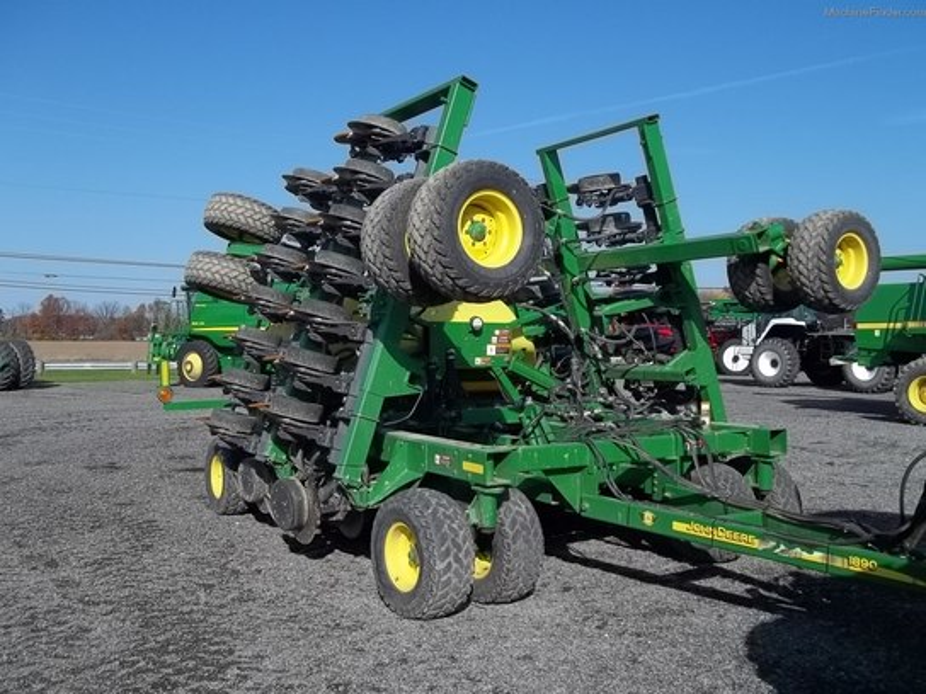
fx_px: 856
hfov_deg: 56.8
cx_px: 463
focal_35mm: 32
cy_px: 347
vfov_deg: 44.2
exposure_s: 1/160
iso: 64
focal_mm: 5.7
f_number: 8.8
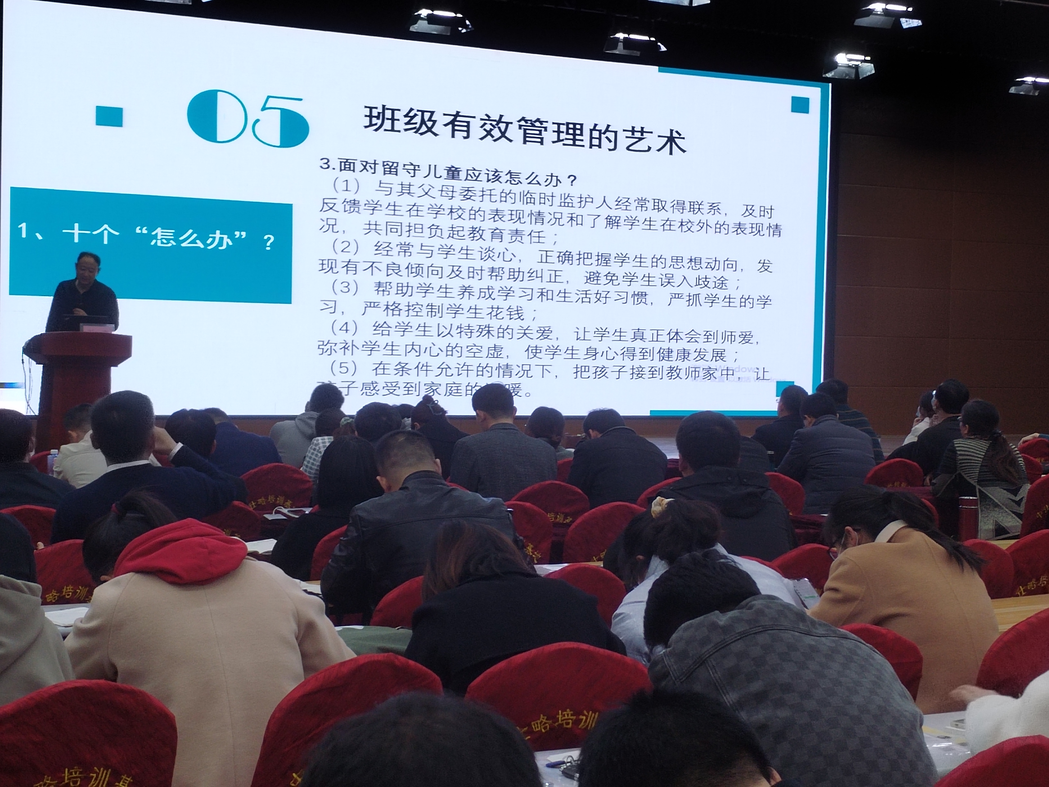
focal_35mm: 63
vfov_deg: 23.3
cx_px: 524
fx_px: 1909
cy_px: 394
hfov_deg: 30.7
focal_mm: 4.75
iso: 289
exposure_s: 1/60
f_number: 1.8
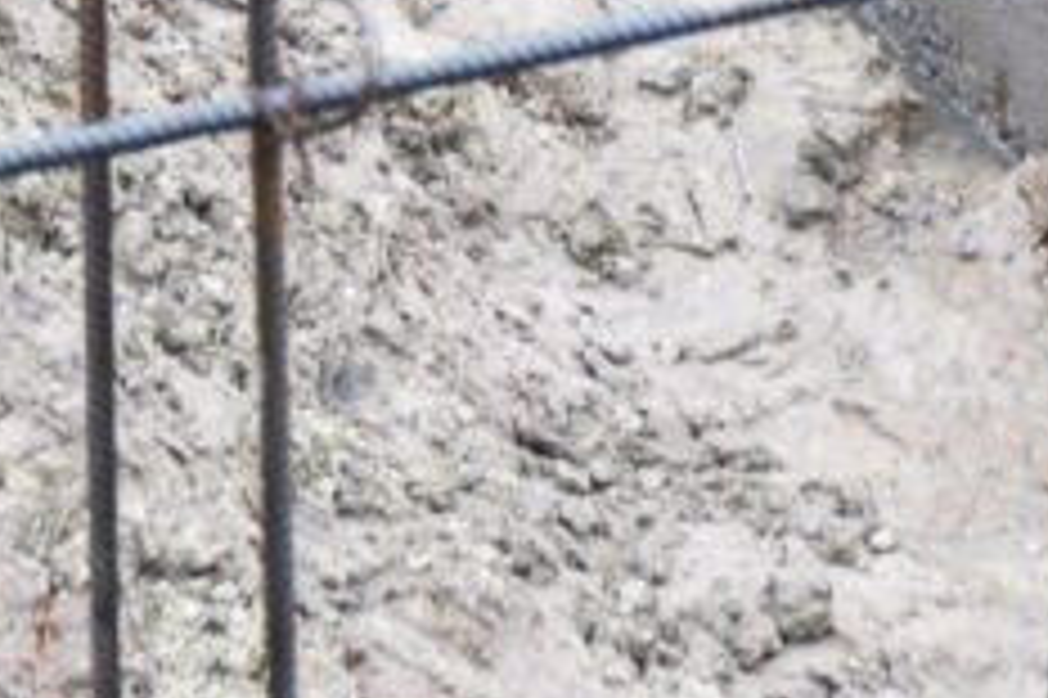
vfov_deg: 6.0
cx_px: 1044
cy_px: -723
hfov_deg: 9.2
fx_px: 6504
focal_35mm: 224
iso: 250
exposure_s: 1/80
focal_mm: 29
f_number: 4.5
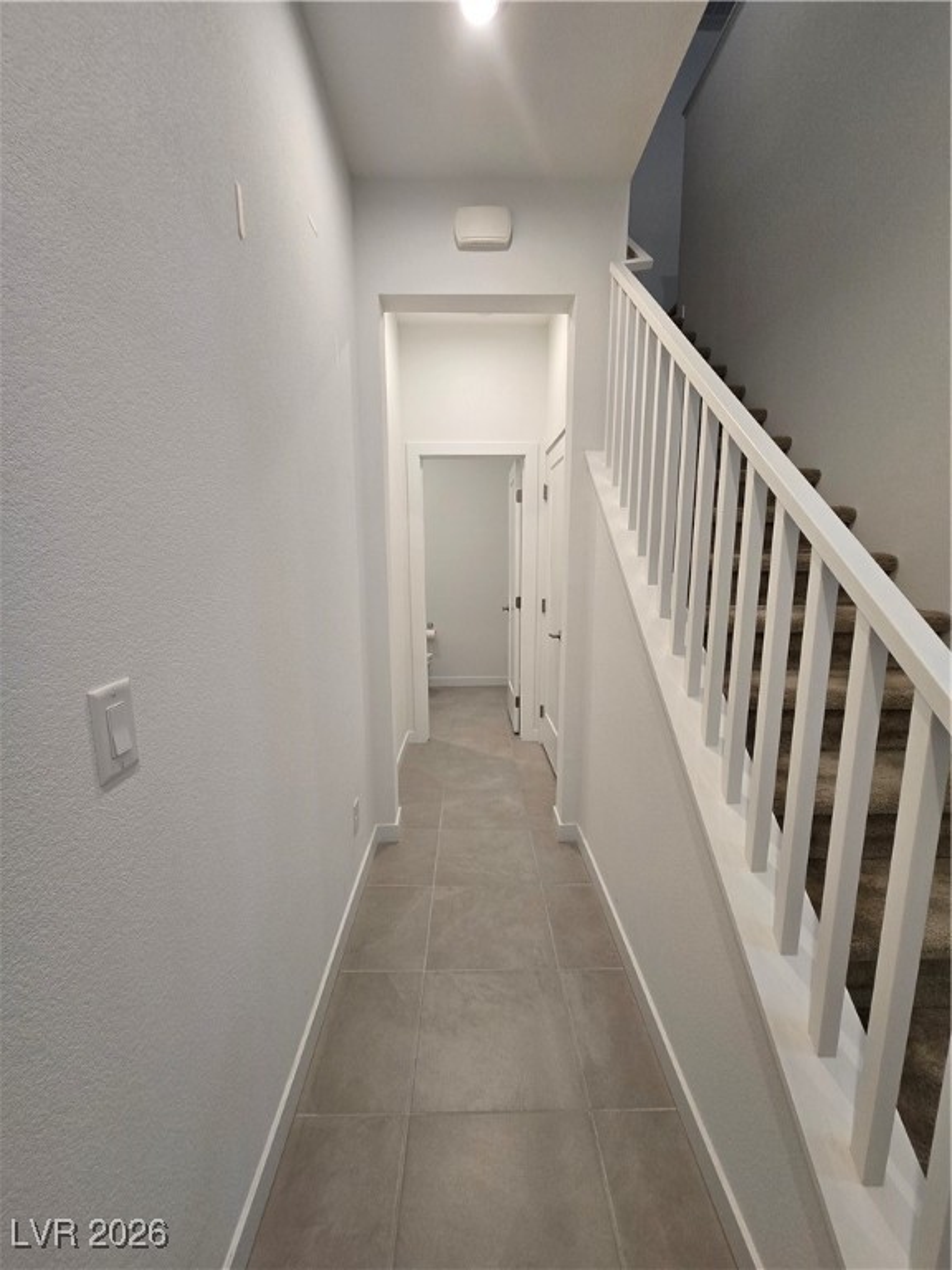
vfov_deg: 106.2
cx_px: 476
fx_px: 477
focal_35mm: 13
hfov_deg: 89.9
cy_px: 635
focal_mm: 2.2
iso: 100
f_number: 2.2
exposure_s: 1/60
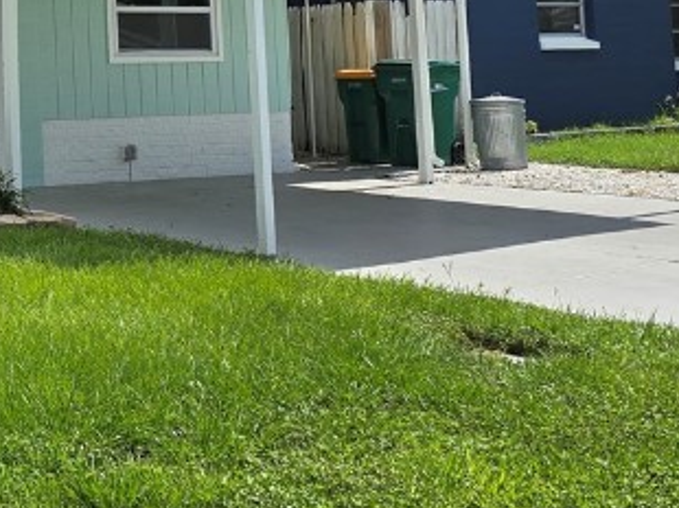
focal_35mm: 76
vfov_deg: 18.6
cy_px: -46
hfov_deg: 23.3
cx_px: -156
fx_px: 1490
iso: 12
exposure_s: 1/832
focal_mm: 6.3
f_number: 1.7
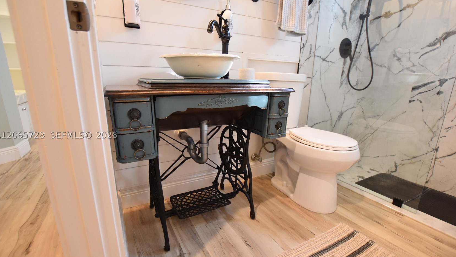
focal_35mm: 16
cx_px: 225
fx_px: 193
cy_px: 135
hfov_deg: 99.4
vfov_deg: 67.0
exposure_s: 1/60
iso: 1000
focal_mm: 10
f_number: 3.5
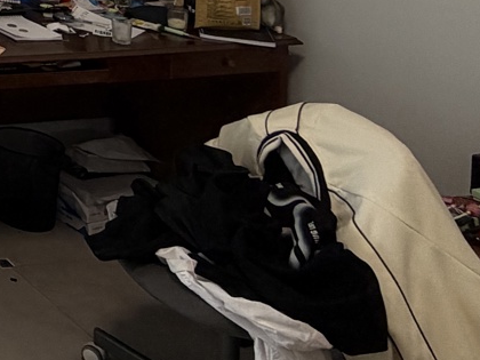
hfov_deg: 20.1
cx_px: -417
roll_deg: +0.4
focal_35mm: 64
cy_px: -218
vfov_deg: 19.3
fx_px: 887
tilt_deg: -1.9
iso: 100
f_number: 2.2
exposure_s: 1/121
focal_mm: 2.22
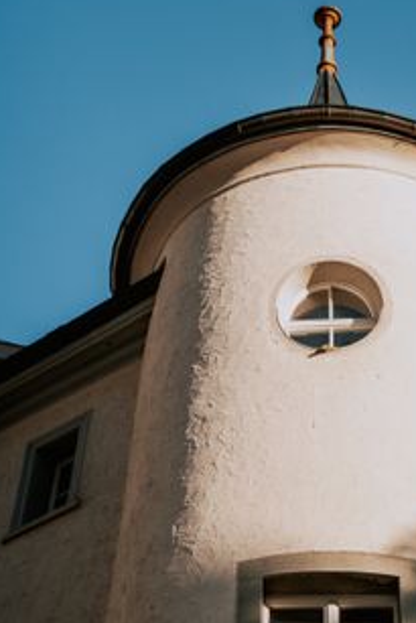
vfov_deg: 35.5
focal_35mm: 55
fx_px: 952
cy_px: 461
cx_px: 336
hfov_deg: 24.2
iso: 320
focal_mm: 22.3
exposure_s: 1/500
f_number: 6.4
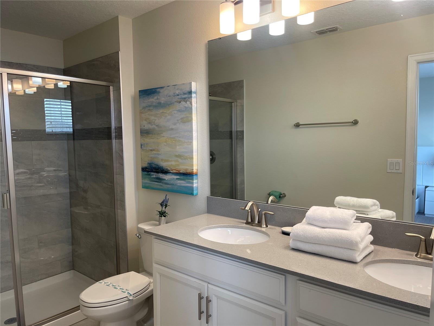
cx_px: 217
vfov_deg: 54.9
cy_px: 163
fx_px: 313
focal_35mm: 25
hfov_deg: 69.4
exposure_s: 1/120
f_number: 1.6
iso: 100
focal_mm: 5.1
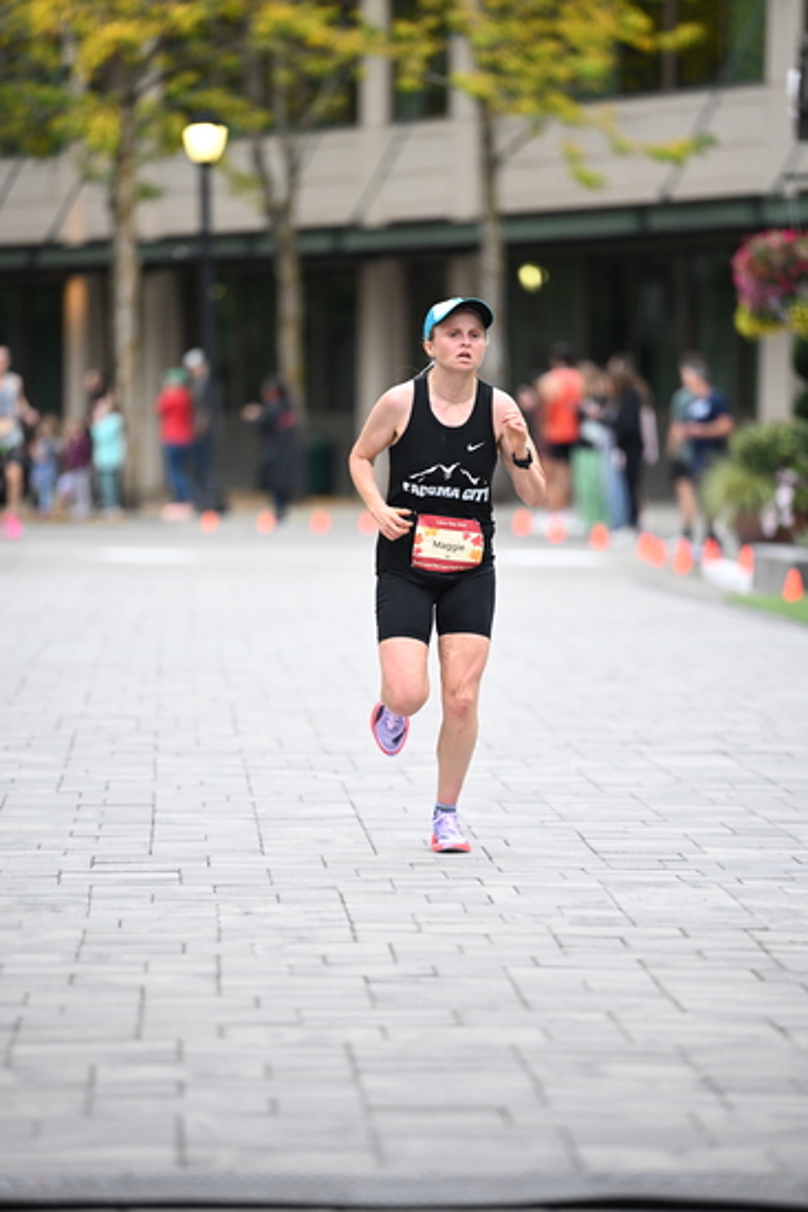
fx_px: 6729
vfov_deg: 10.3
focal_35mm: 200
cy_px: 606
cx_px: 404
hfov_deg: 6.9
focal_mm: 200
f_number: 2.8
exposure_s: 1/800
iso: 1600
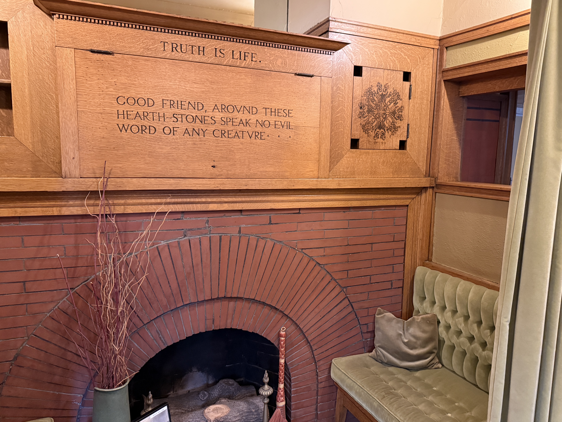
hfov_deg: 71.6
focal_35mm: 24
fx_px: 390
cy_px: 211
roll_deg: -2.0
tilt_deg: -7.4
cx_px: 281
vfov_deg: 56.8
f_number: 1.78
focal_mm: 6.76
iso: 800
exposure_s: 1/40
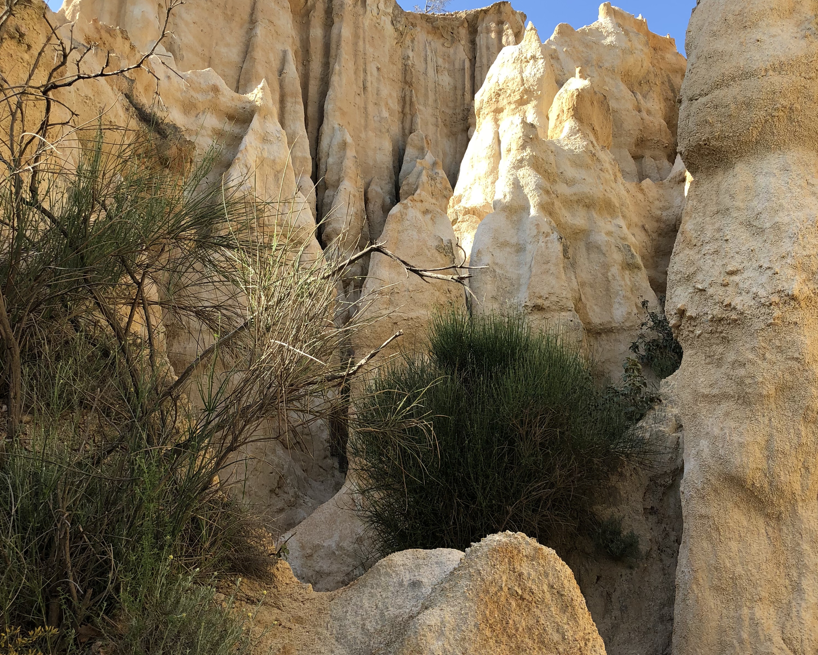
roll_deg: +1.3
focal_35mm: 37
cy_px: 308
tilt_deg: +17.8
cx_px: 410
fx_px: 896
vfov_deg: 40.1
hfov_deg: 49.1
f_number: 1.8
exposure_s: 1/640
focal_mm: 4
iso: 20
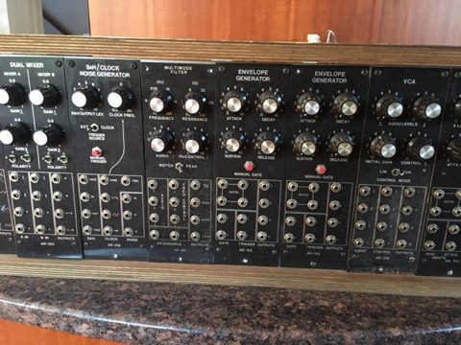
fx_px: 386
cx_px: 230
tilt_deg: -19.9
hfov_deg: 61.7
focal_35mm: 29
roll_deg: -2.7
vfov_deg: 48.2
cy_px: 172
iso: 250
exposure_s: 1/15
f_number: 2.2
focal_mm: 4.15
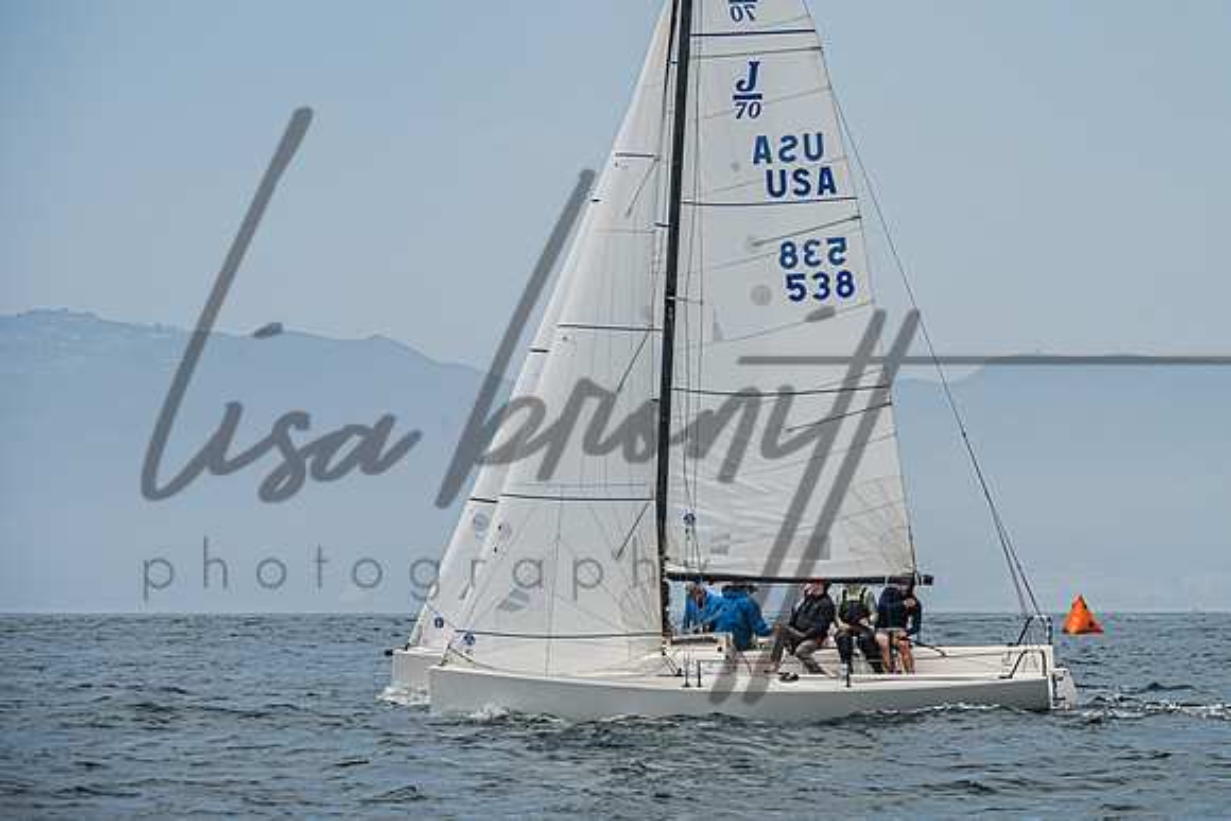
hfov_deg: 9.4
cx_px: 760
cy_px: 386
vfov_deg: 6.3
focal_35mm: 218
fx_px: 7470
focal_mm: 160
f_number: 7.6
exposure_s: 1/4000
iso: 500
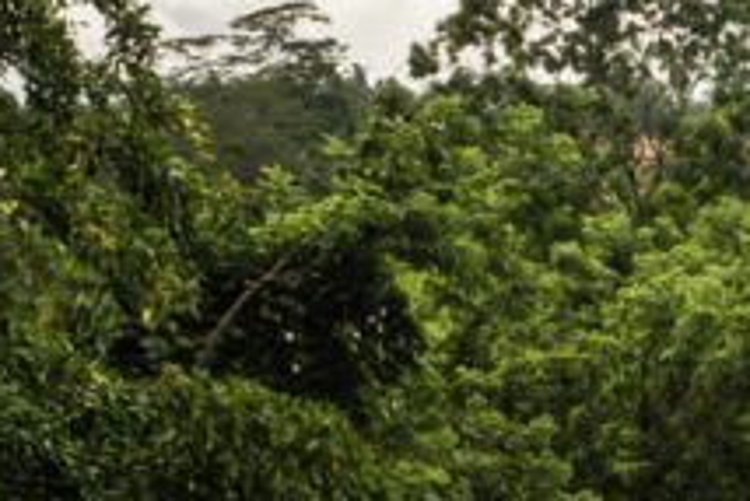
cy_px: 643
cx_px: 1171
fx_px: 1647
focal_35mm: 79
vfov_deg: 16.4
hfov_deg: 21.1
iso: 50
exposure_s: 1/2.5
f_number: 22
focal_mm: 22
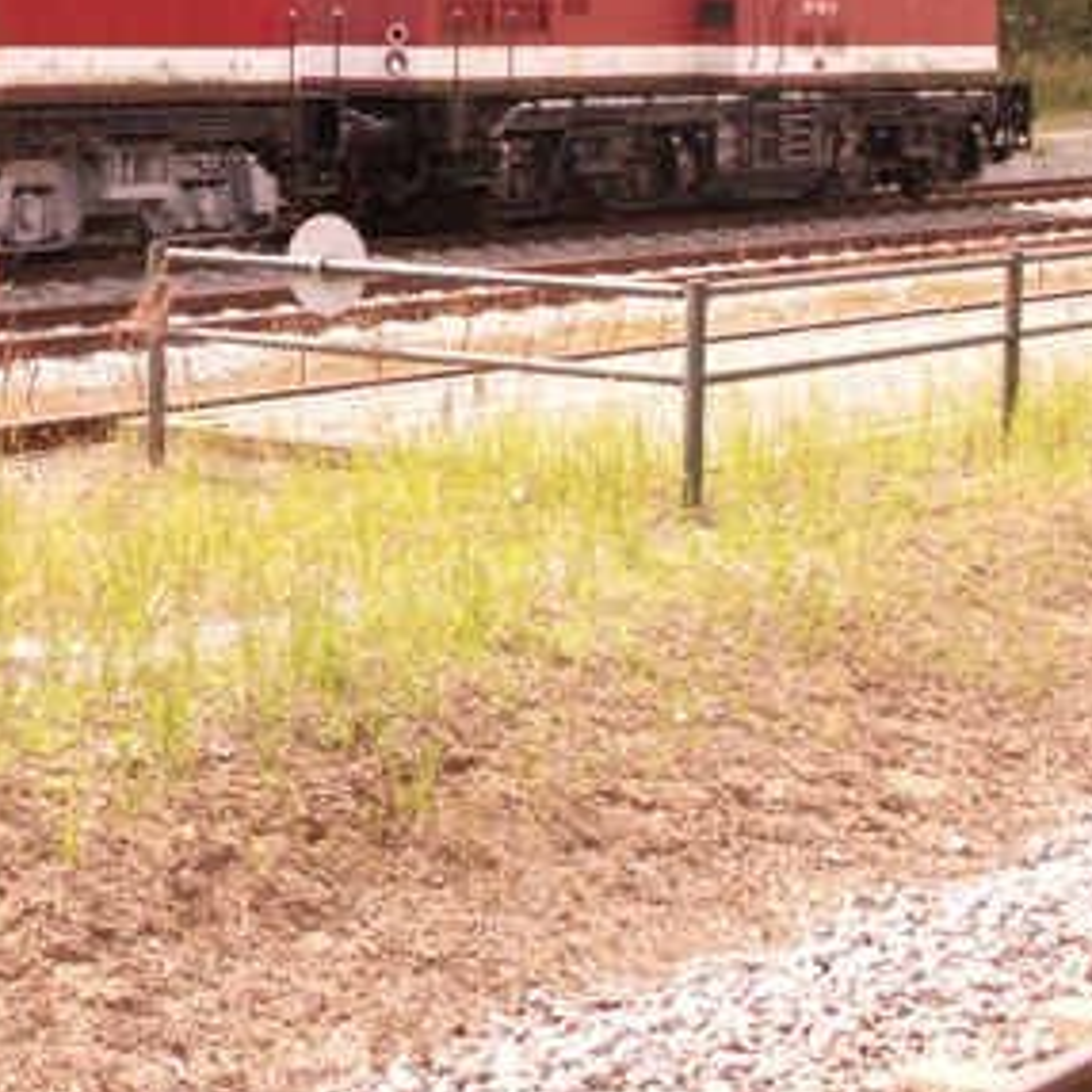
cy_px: 199
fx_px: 3248
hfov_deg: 18.6
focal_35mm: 91
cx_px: 15
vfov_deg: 18.9
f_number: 5.6
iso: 50
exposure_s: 1/125
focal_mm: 7.73
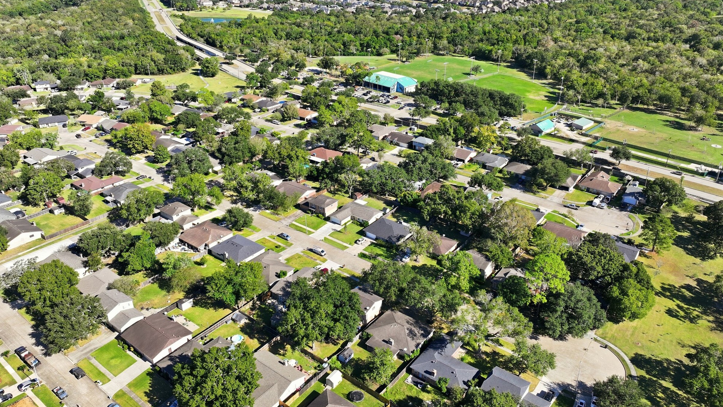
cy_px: 181
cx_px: 368
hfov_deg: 69.9
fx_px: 518
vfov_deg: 42.8
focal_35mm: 27
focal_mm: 12.3
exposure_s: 1/40
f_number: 4
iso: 100
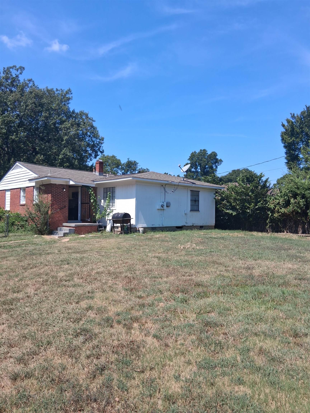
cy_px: 206
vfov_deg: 67.3
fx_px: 310
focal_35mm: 26
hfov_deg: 53.1
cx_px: 155
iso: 25
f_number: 1.8
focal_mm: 3.98
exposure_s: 1/428
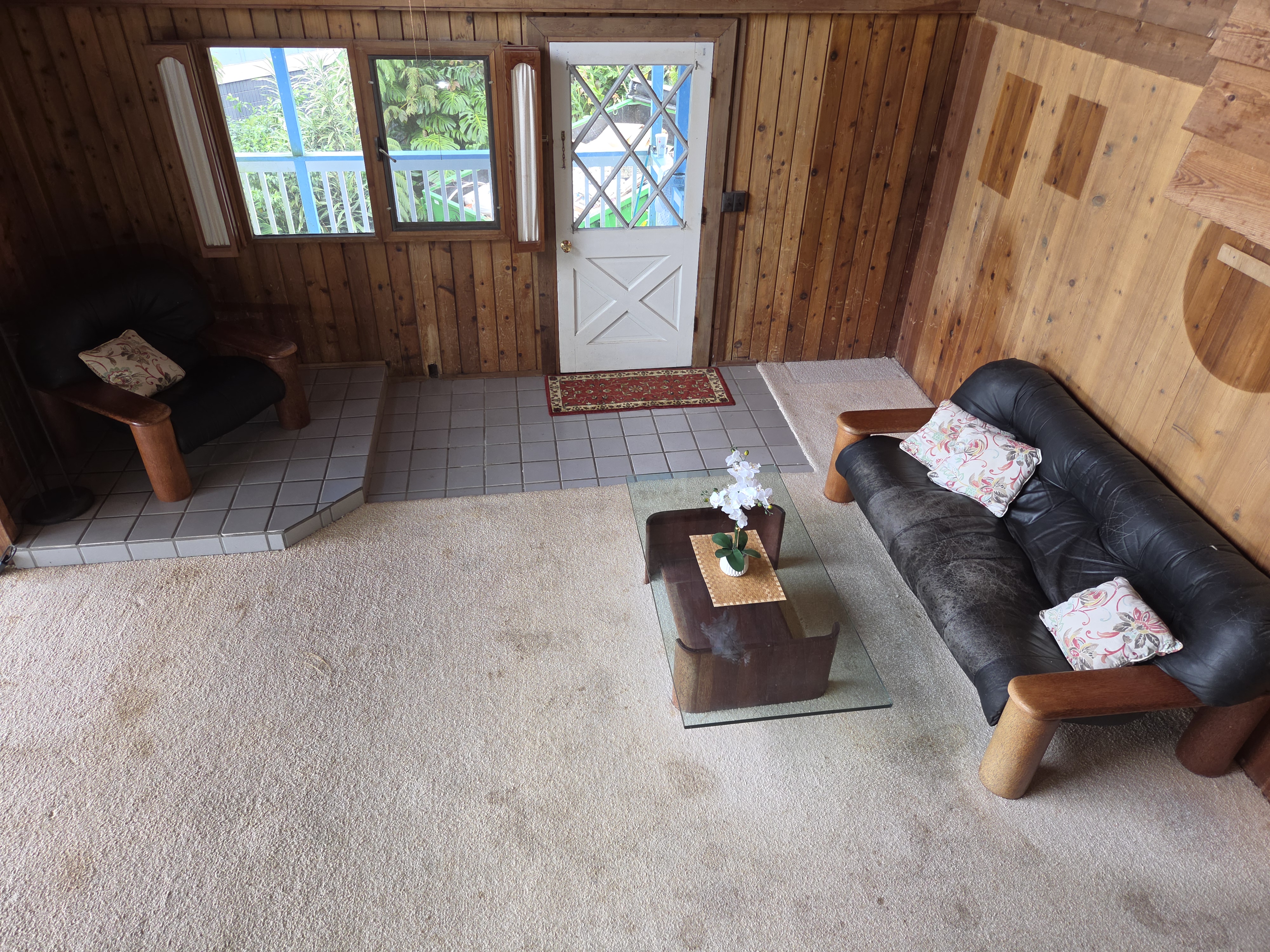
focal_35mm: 23
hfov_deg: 73.9
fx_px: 844
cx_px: 635
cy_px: 476
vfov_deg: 58.9
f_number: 1.8
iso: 50
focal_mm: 5.4
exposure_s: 1/60
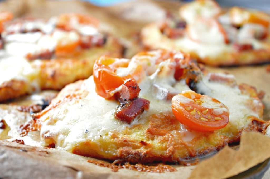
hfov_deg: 24.6
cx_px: 135
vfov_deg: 16.5
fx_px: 618
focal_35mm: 82
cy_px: 90
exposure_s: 1/13
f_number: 5.6
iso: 100
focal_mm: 55
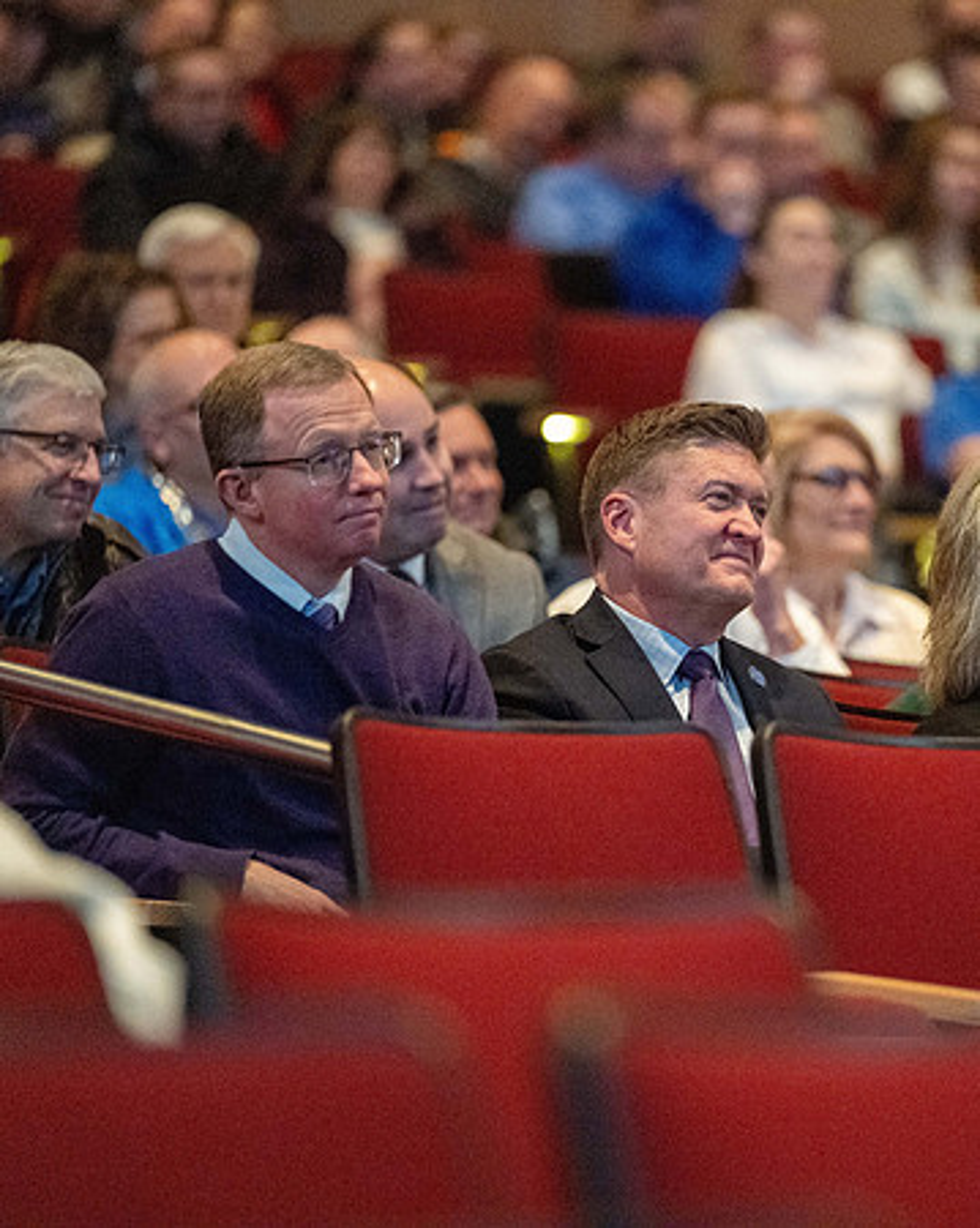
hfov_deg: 5.5
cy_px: 614
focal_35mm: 282
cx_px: 804
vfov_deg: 6.9
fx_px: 10237
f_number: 2.8
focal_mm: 200
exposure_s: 1/160
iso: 16000
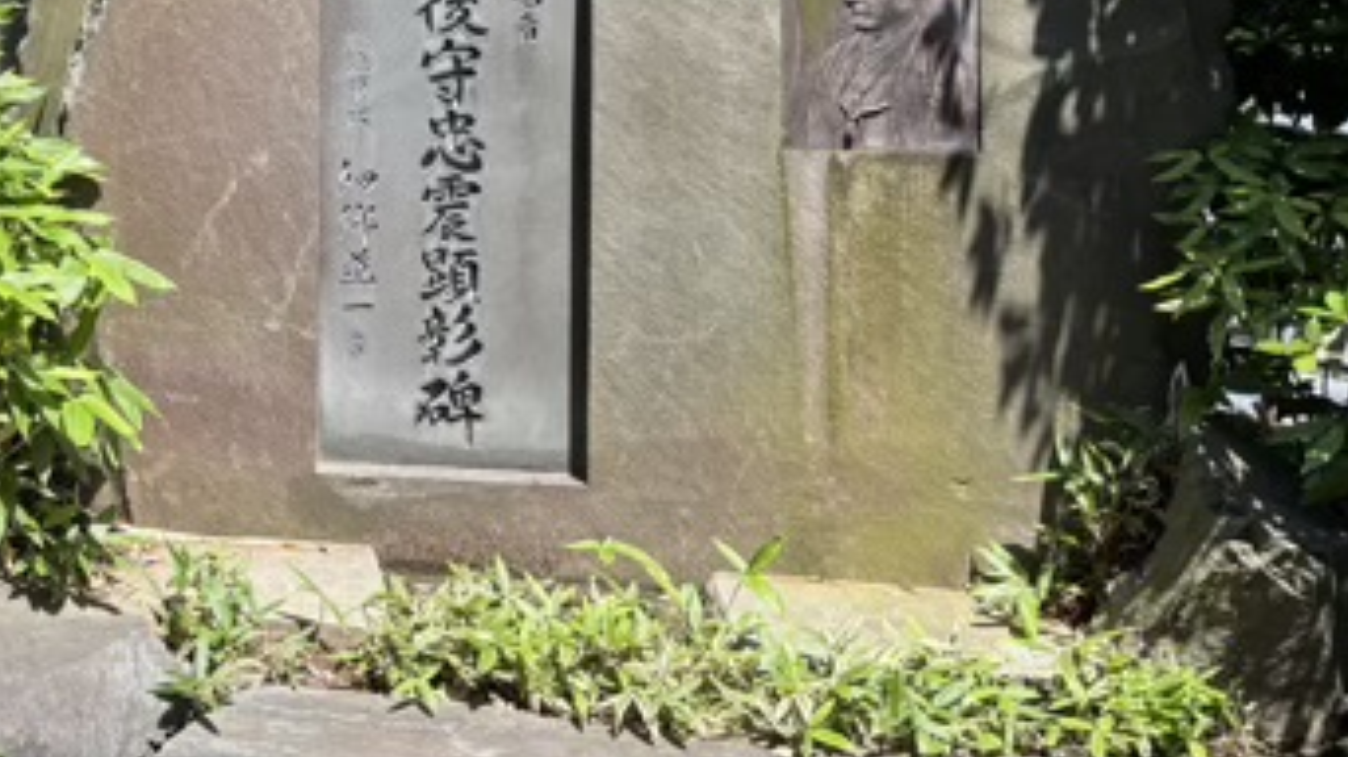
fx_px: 2072
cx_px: -24
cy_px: -219
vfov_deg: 19.2
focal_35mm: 58
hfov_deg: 32.8
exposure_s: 1/1007
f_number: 1.6
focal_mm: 5.96
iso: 50
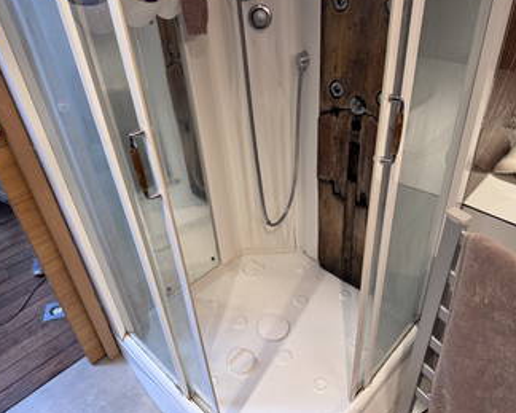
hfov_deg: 66.0
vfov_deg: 54.9
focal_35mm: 26
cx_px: 269
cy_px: 204
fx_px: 397
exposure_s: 1/50
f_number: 1.78
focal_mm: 6.76
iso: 160
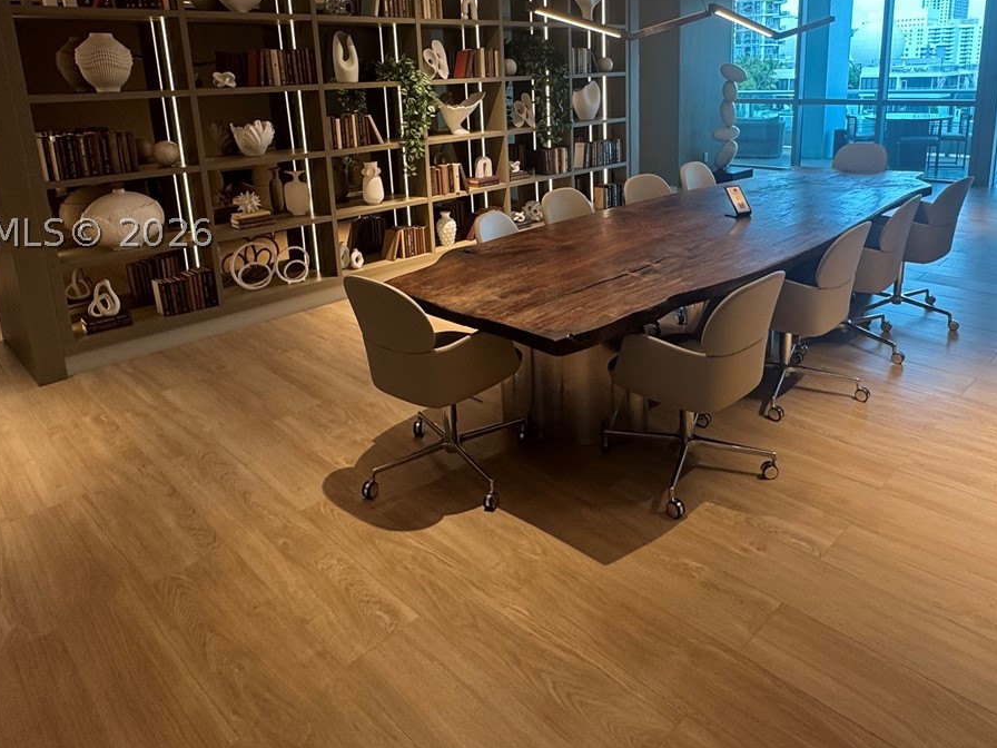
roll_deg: +0.5
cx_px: 554
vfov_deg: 53.5
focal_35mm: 25
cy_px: 233
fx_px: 720
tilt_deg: -13.3
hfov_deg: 69.2
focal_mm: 2.22
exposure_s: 1/120
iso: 125
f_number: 2.2
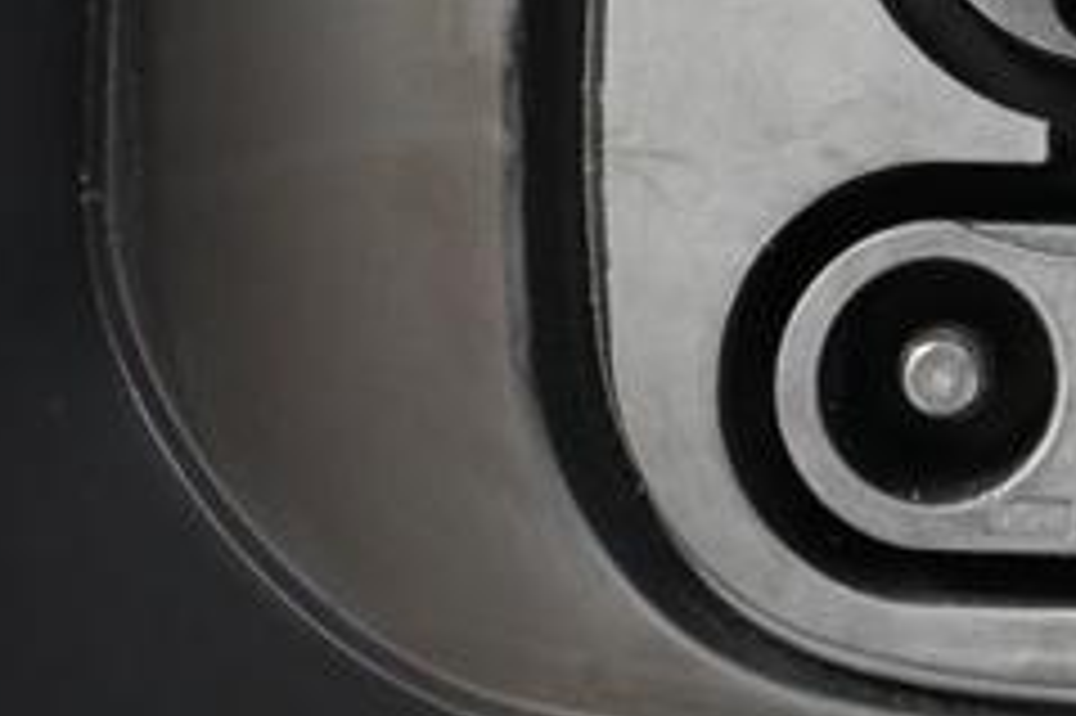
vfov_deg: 17.5
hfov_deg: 25.3
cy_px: -90
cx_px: 1153
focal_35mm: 75
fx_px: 2240
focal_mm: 28
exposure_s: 1/50
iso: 12800
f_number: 2.8
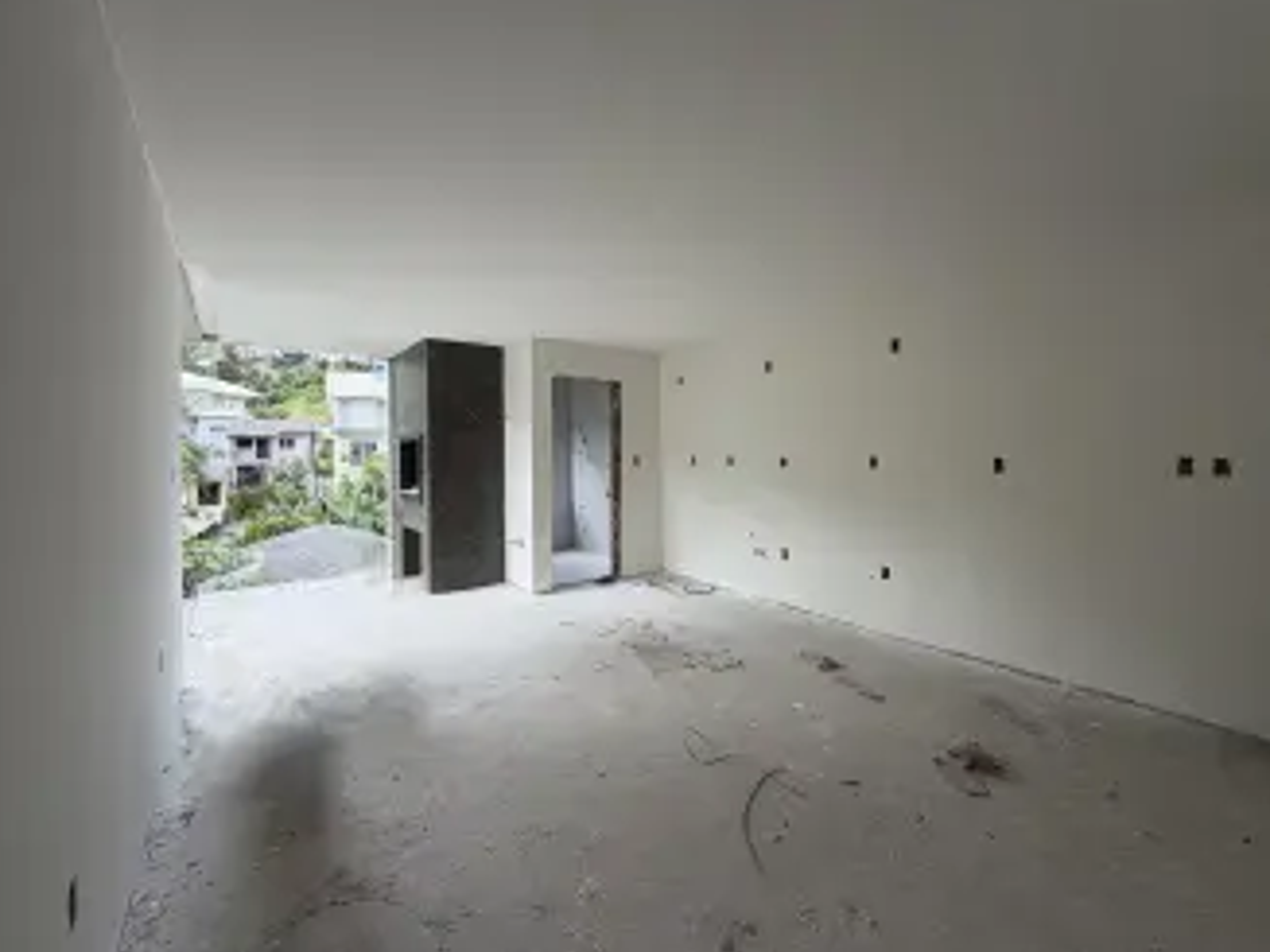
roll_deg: +0.1
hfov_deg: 98.2
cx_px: 618
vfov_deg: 81.7
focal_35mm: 15
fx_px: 550
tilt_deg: -0.2
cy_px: 453
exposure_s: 1/129
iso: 40
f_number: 2.2
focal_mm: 2.22
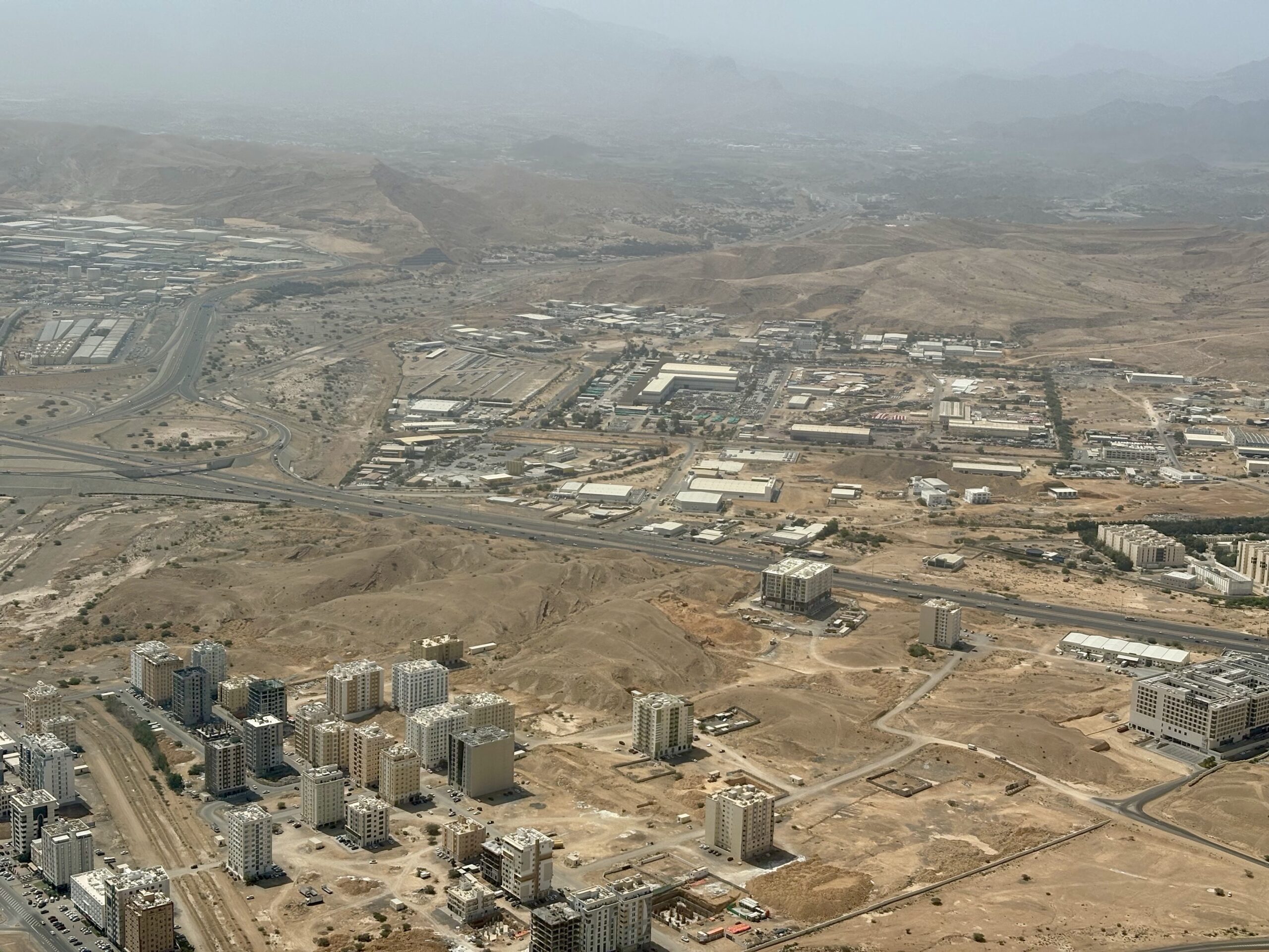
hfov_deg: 36.8
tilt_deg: -11.3
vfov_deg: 28.0
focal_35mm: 52
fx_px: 1906
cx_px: 634
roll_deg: -2.2
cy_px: 476
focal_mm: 5.96
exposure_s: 1/3831
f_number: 1.6
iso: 32
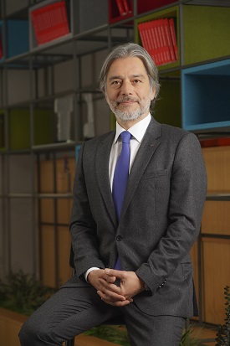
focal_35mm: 112
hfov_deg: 12.2
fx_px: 1074
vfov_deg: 18.3
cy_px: 173
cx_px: 115
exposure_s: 1/200
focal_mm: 112
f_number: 4.5
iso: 500
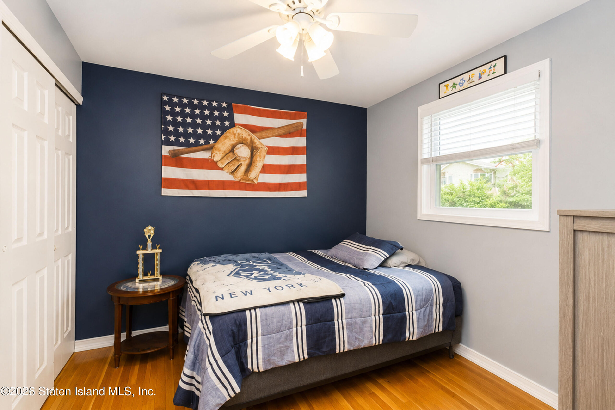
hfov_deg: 100.4
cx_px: 308
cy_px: 205
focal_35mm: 15
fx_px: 256
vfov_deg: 77.3
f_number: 8
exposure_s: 1/125
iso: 2000
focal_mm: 10
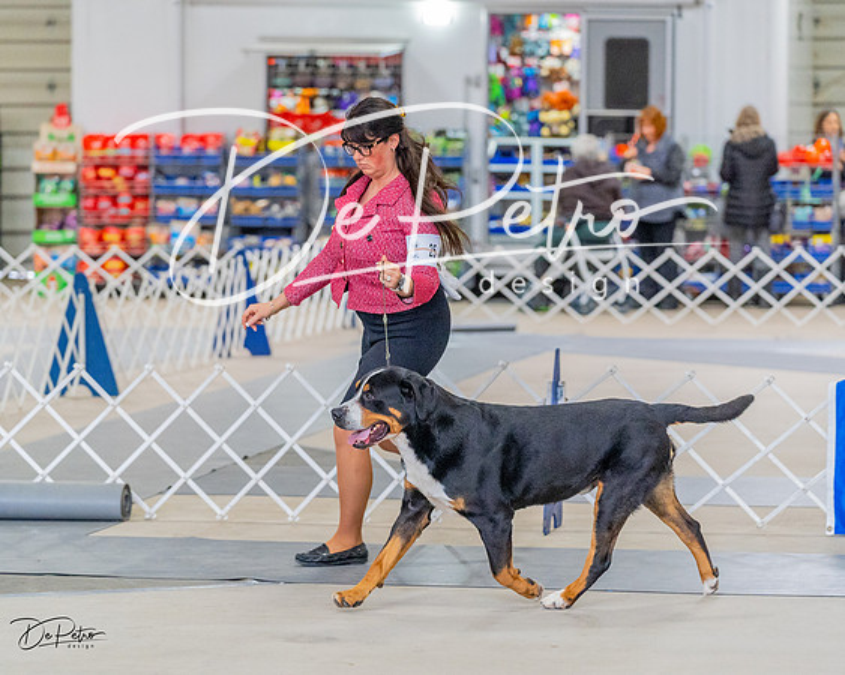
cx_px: 422
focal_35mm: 151
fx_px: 3773
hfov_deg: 12.8
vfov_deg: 10.2
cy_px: 338
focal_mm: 134
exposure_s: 1/400
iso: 6400
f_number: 3.5
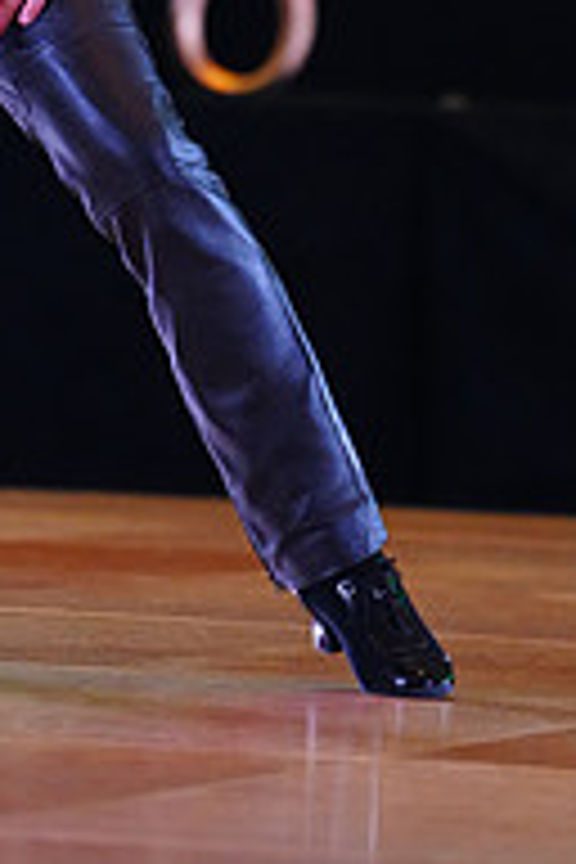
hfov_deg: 3.7
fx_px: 8927
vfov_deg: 5.5
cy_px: -256
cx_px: 178
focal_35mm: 372
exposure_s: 1/400
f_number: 2.8
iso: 6400
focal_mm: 123
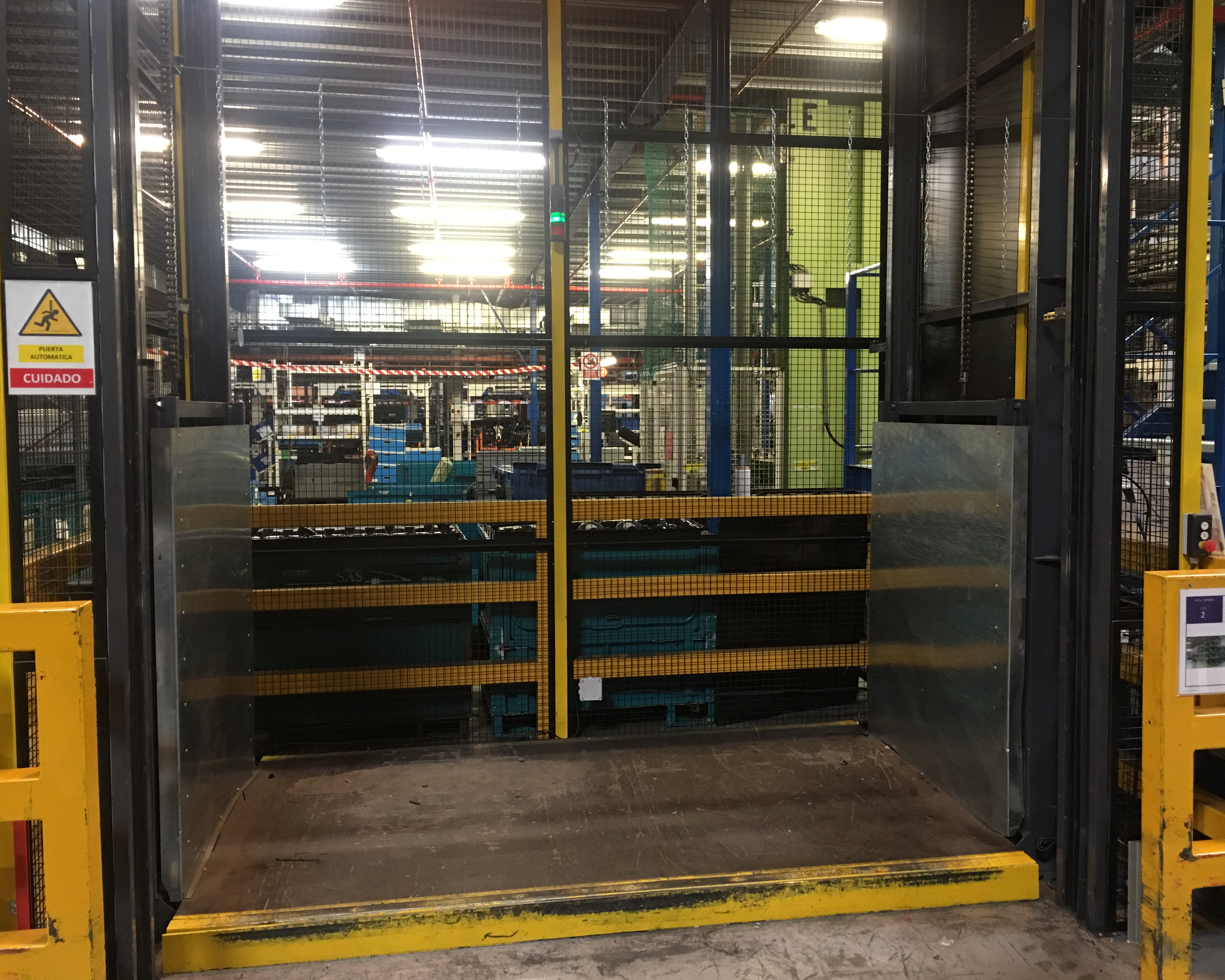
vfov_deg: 47.1
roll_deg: -0.2
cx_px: 669
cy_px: 487
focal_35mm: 31
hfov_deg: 57.1
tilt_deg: -2.6
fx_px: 1124
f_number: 2.2
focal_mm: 4.15
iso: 100
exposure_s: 1/17
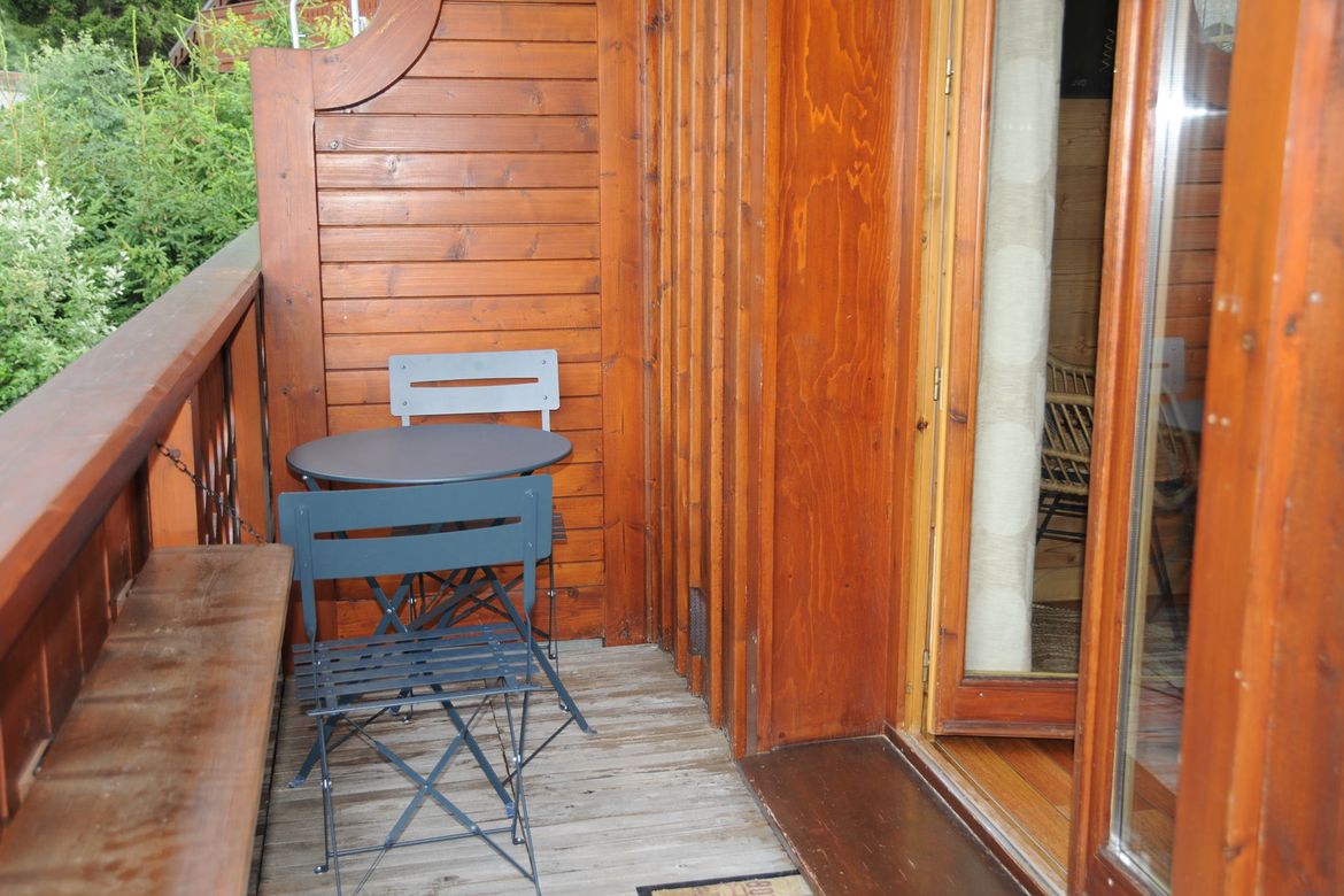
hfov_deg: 49.6
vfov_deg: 34.2
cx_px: 672
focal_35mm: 39
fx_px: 1456
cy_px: 448
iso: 200
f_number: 4
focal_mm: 26
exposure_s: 1/60
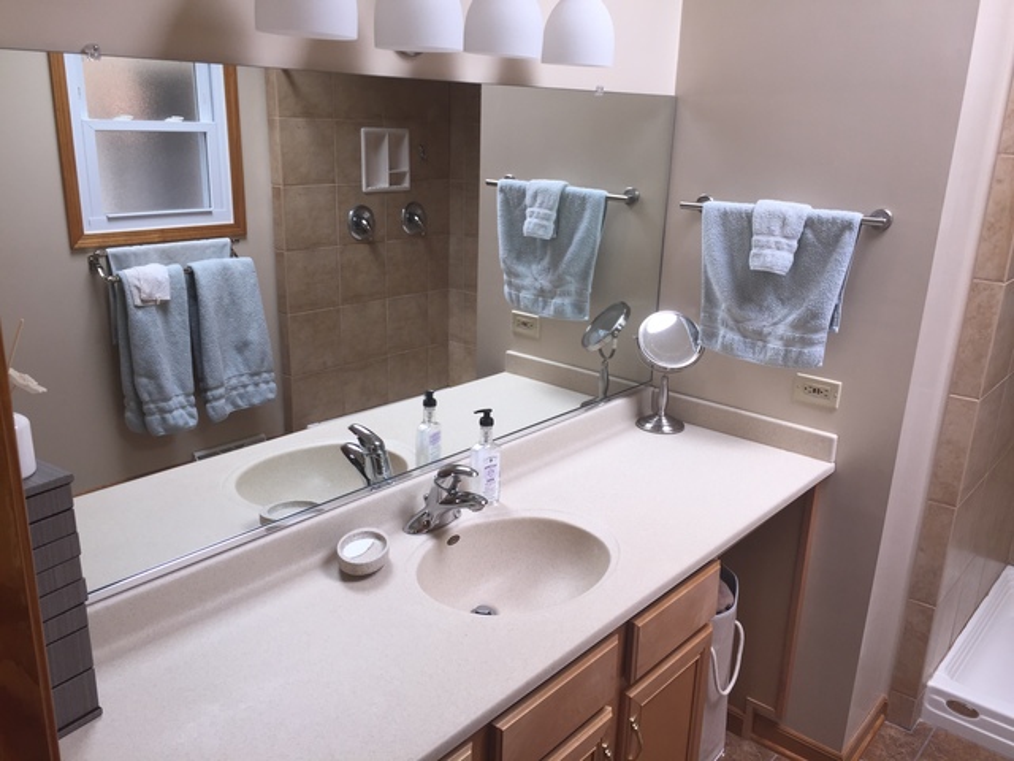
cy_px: 380
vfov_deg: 48.2
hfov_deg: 61.7
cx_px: 507
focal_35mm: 29
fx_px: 849
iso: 32
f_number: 2.2
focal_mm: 4.15
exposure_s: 1/60
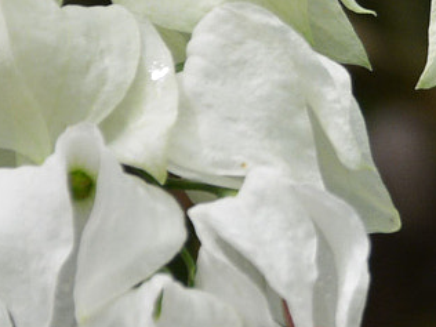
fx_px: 9653
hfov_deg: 2.6
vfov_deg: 1.9
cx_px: 610
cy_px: 29
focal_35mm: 766
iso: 250
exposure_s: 1/125
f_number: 5.6
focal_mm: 105
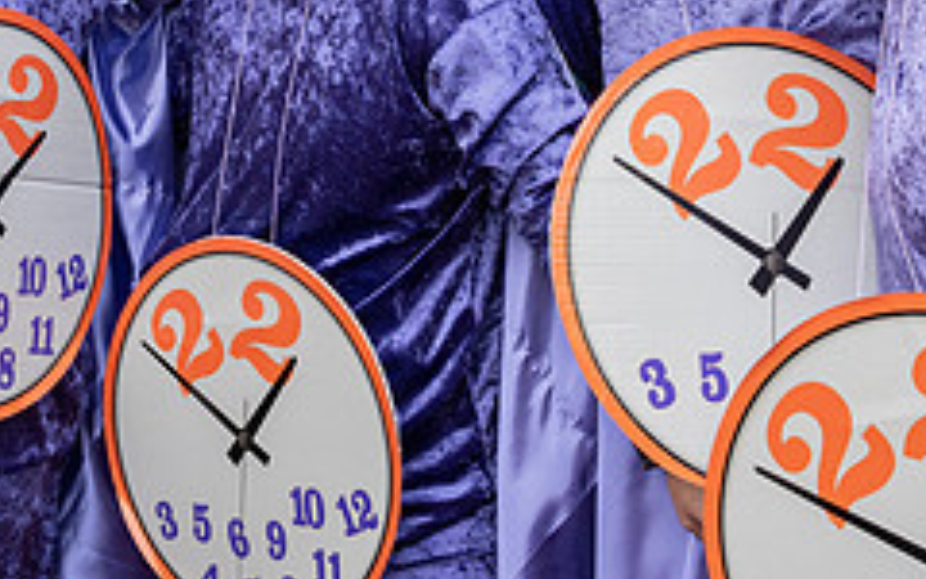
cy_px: -68
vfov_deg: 17.0
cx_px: 378
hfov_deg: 27.8
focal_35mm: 74
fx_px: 1868
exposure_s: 1/160
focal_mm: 20
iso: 400
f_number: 7.1
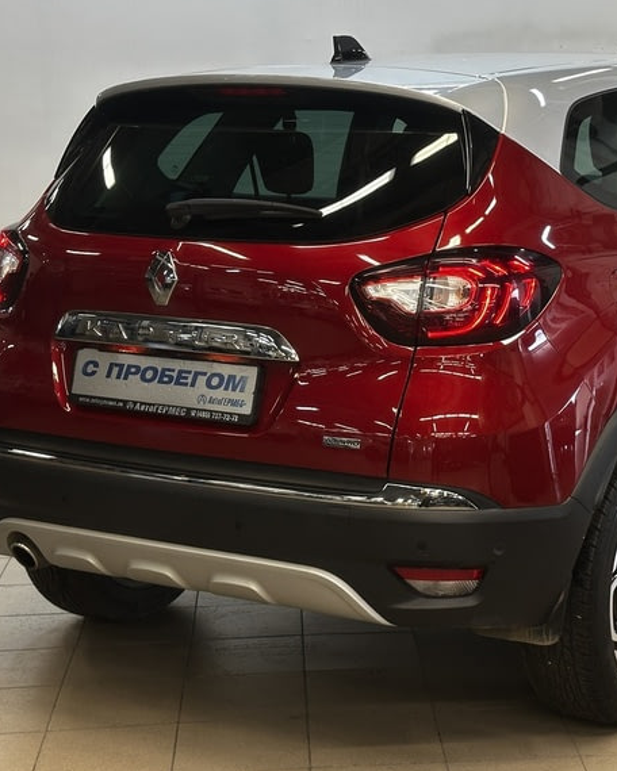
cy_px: 333
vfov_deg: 25.7
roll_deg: -0.2
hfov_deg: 20.5
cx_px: 465
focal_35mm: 74
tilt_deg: -8.2
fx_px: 1689
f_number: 1.78
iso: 100
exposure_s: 1/50
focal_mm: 6.86
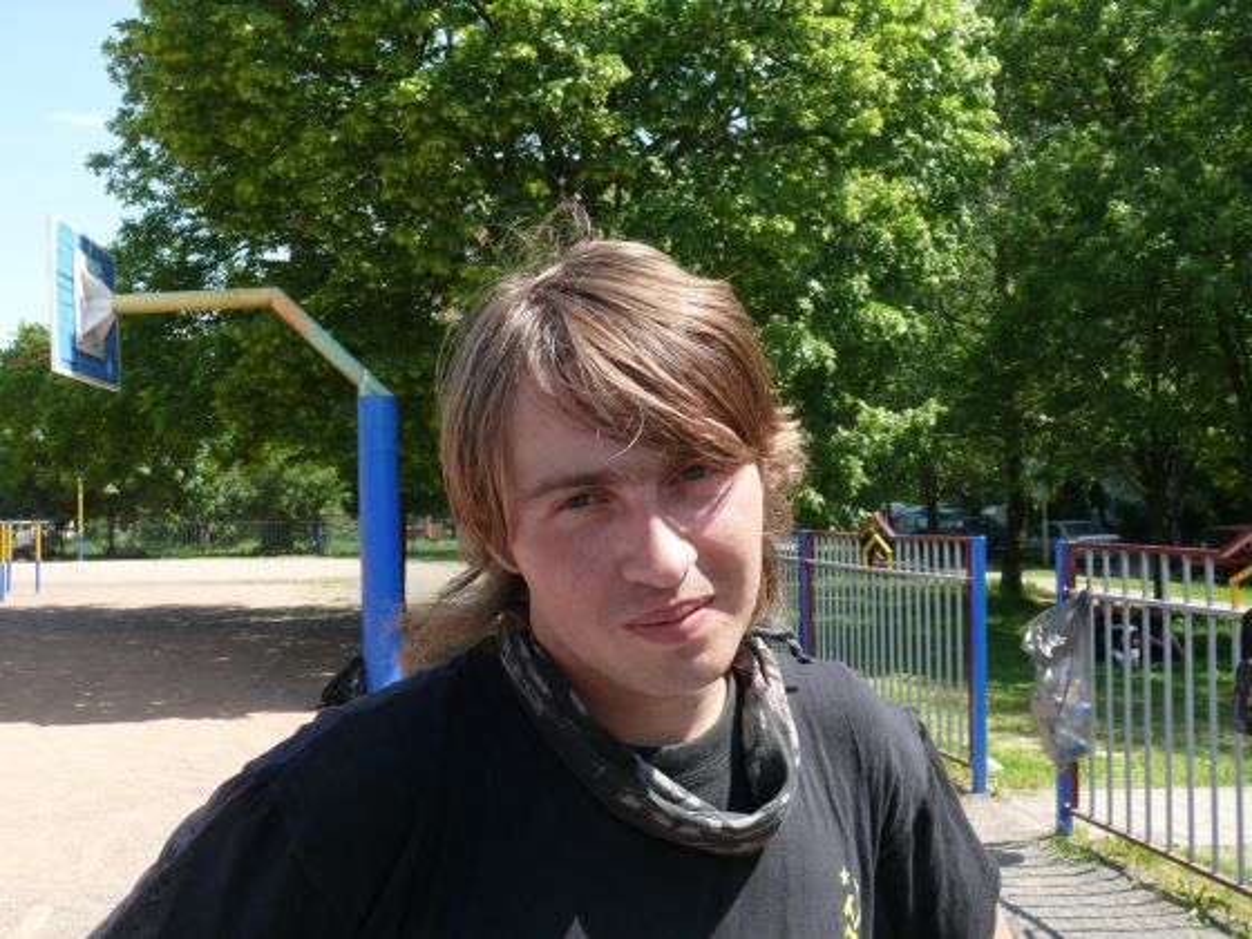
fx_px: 1266
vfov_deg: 40.7
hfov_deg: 52.6
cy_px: 470
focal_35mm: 35
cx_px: 626
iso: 100
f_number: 5
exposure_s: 1/250
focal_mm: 7.4
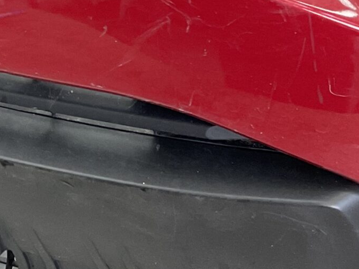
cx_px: -11
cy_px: -31
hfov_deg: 17.4
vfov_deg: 13.2
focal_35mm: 110
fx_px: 1141
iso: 64
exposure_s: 1/120
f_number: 1.8
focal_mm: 3
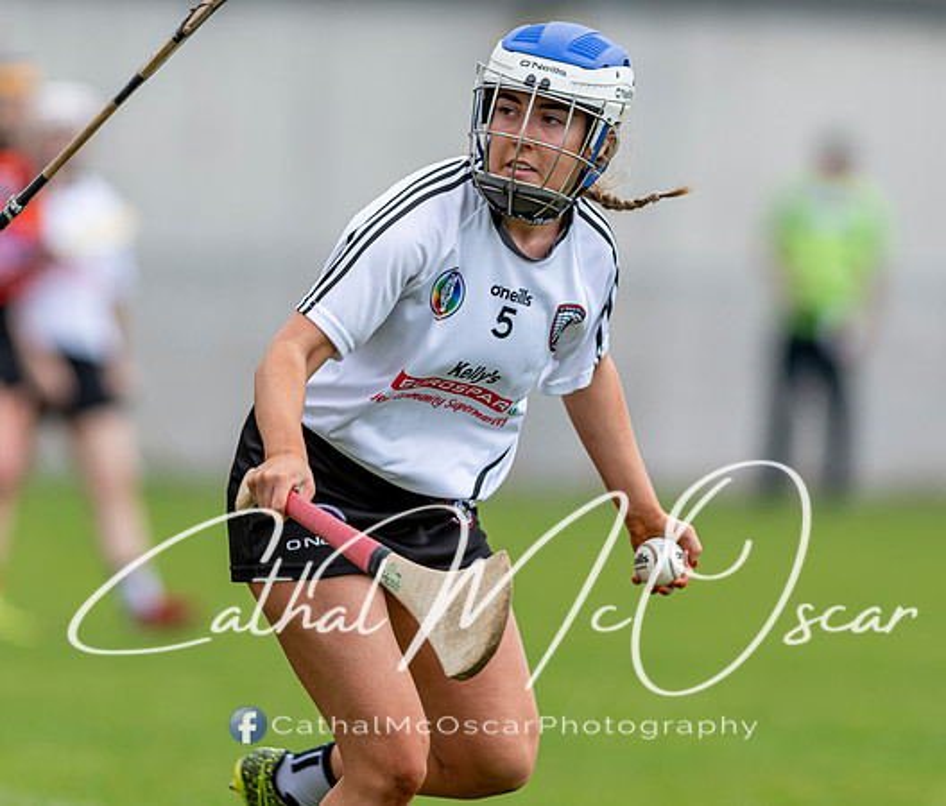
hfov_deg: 3.5
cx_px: 478
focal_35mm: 541
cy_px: 414
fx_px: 15550
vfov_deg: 3.0
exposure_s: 1/1250
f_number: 2.8
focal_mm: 300
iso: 100
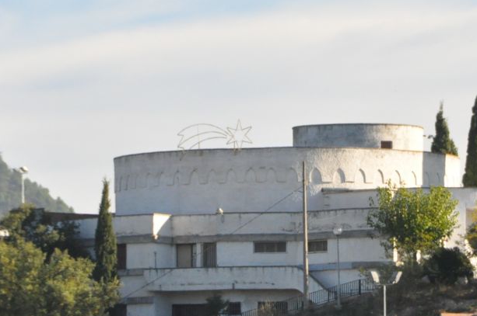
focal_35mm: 587
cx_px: 317
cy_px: 171
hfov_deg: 3.5
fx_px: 7767
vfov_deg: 2.3
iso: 1600
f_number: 10
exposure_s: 1/1600
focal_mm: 200
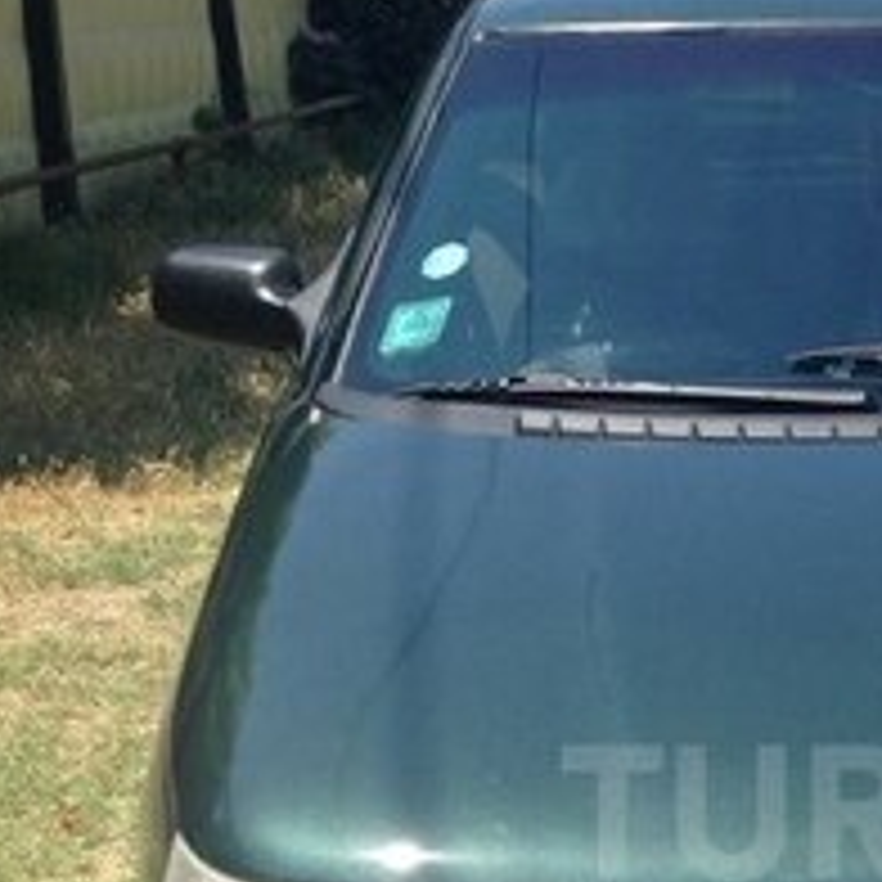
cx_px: 1022
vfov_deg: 17.5
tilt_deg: -15.7
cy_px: 812
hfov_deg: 17.1
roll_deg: +0.4
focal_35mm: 98
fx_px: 2825
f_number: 2.4
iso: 50
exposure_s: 1/1063
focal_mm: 4.12
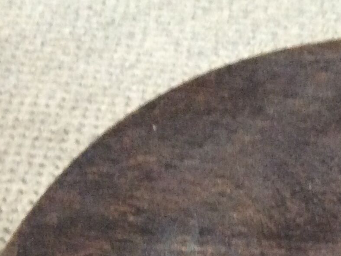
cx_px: 429
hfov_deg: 17.7
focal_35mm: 105
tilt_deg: -48.1
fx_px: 1035
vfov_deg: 13.5
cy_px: 342
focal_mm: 3.3
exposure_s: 1/25
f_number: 2.4
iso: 200
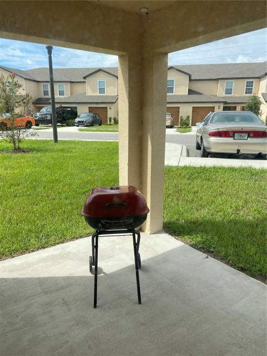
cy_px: 178
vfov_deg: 67.3
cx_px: 134
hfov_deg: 53.1
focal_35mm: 26
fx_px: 267
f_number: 1.8
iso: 32
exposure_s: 1/1927
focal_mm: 4.25
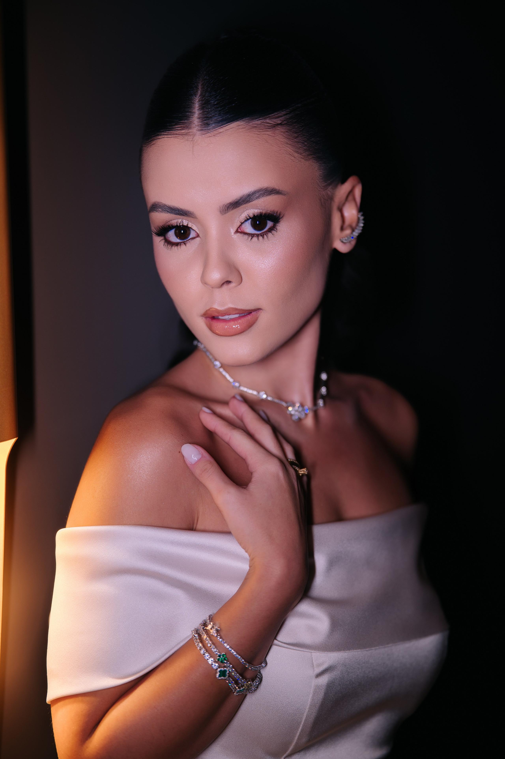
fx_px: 1791
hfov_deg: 16.0
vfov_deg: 23.9
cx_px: 252
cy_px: 380
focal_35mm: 85
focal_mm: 85
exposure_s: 1/200
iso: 160
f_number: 2
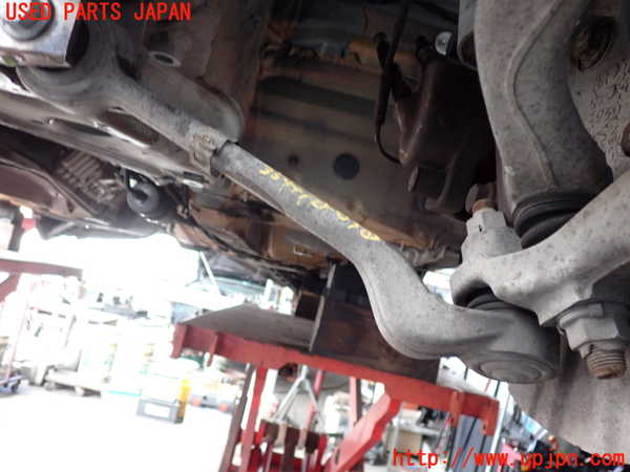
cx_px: 315
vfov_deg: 46.8
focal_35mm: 30
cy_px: 236
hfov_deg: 60.0
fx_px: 546
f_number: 2.3
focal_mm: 5.4
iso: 200
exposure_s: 1/30
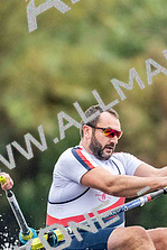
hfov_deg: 0.9
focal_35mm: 1562
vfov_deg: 1.3
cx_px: 86
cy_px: 197
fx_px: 10851
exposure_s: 1/2500
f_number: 4
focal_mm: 600
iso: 5000
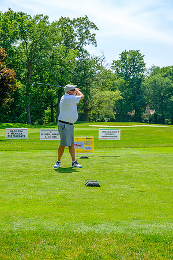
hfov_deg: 22.3
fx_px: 440
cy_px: 130
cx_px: 86
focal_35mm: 61
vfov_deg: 32.9
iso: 200
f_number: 6.4
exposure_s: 1/250
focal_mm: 40.7
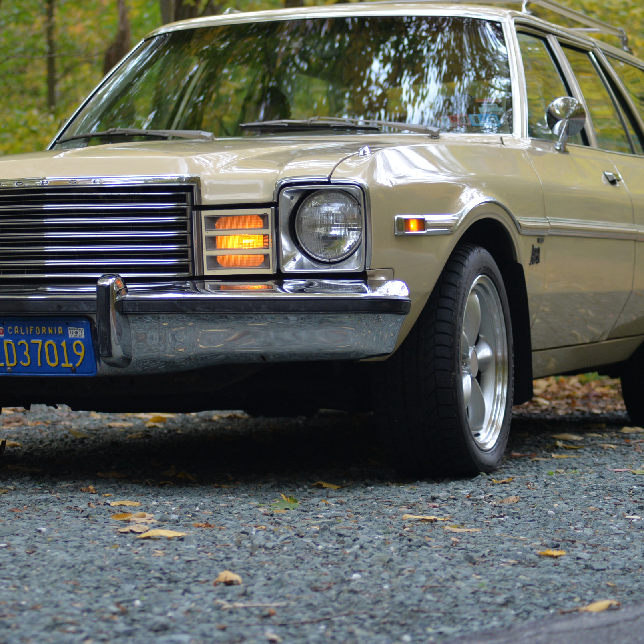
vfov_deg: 14.1
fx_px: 2610
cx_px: 232
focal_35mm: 124
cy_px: 250
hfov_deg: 14.1
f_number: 4
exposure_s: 1/125
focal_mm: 78
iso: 900
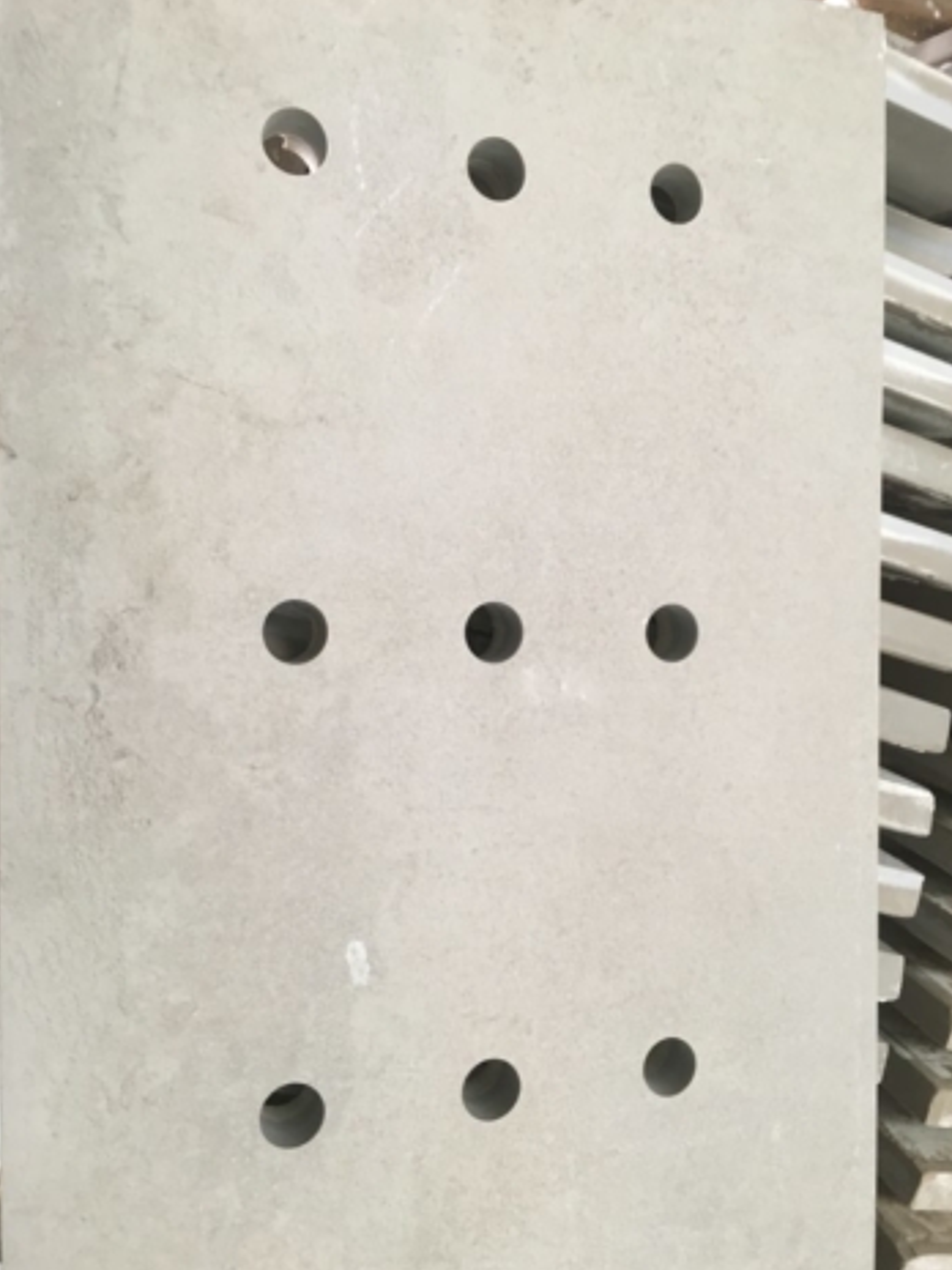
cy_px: 640
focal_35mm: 30
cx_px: 484
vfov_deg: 60.0
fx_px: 1100
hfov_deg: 46.8
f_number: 2.2
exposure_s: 1/33
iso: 100
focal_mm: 4.15
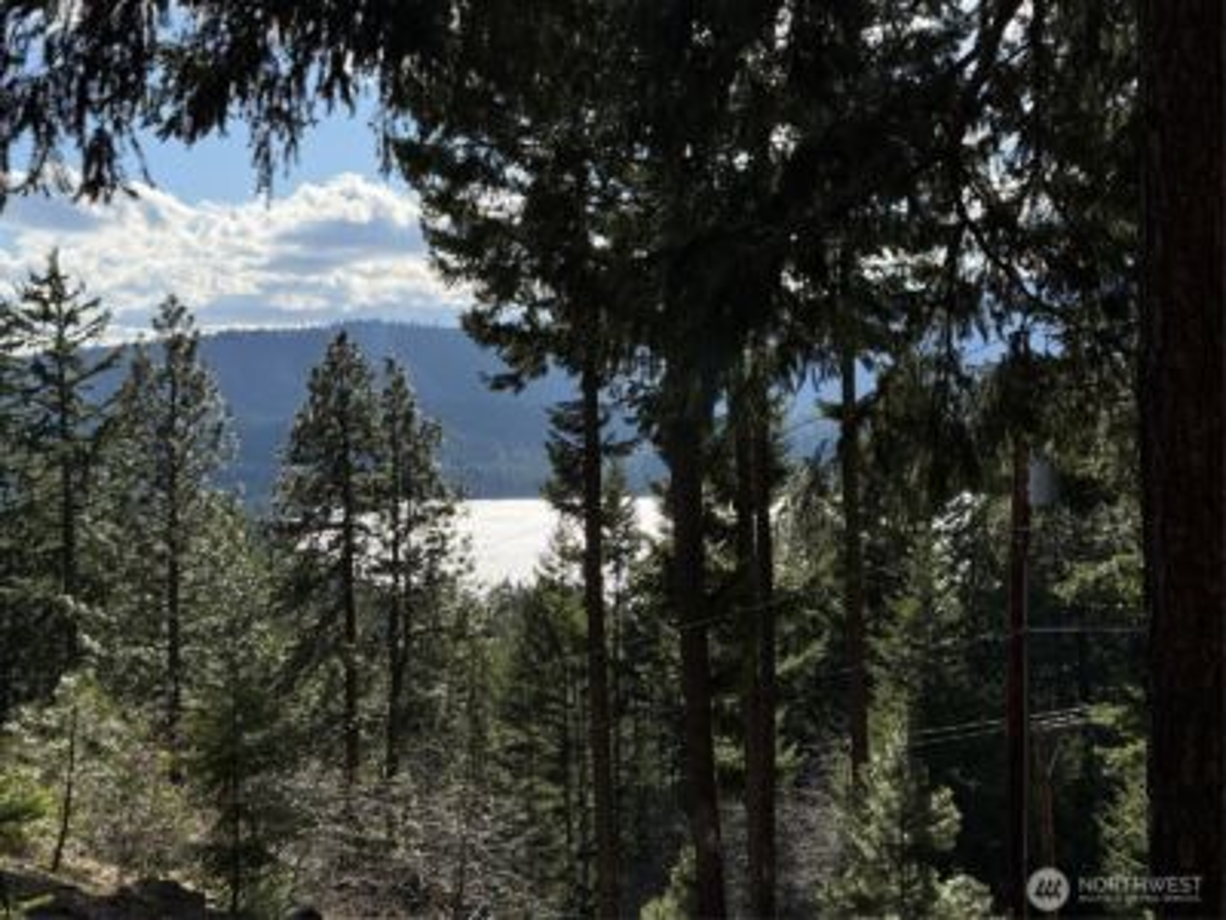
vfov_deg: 30.3
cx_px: 613
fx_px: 1700
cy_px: 460
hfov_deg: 39.7
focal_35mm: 48
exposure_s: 1/6024
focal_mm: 6.76
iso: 64
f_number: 1.78
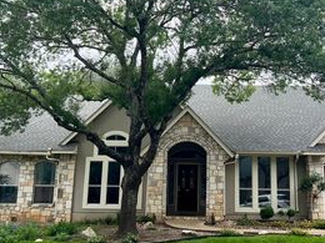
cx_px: 205
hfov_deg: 37.9
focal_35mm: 50
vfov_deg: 29.1
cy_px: 100
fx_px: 469
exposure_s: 1/1311
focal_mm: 5.7
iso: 50
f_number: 1.5
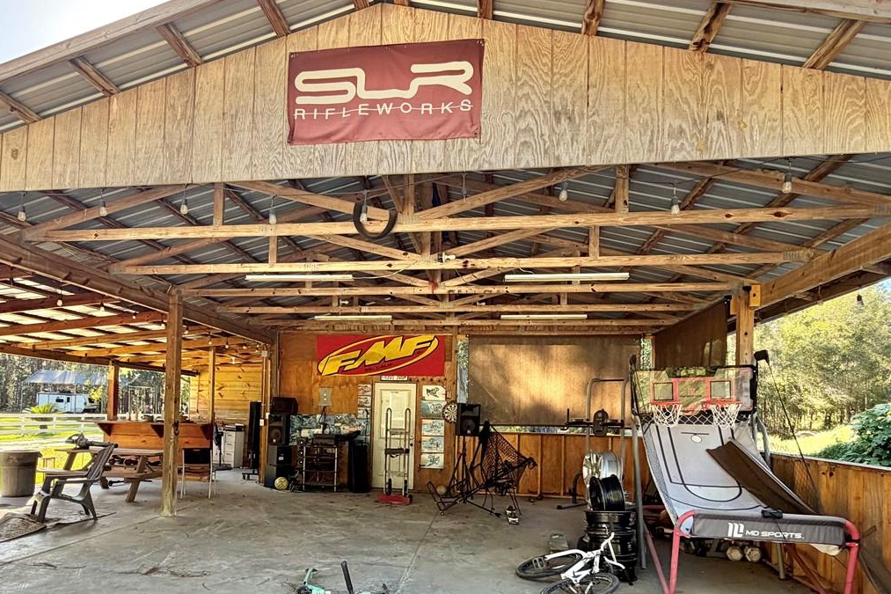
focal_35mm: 23
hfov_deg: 75.9
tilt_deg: +0.7
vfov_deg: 53.9
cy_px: 400
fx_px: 569
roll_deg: -0.8
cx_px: 404
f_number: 2.2
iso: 64
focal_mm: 2.22
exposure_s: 1/121
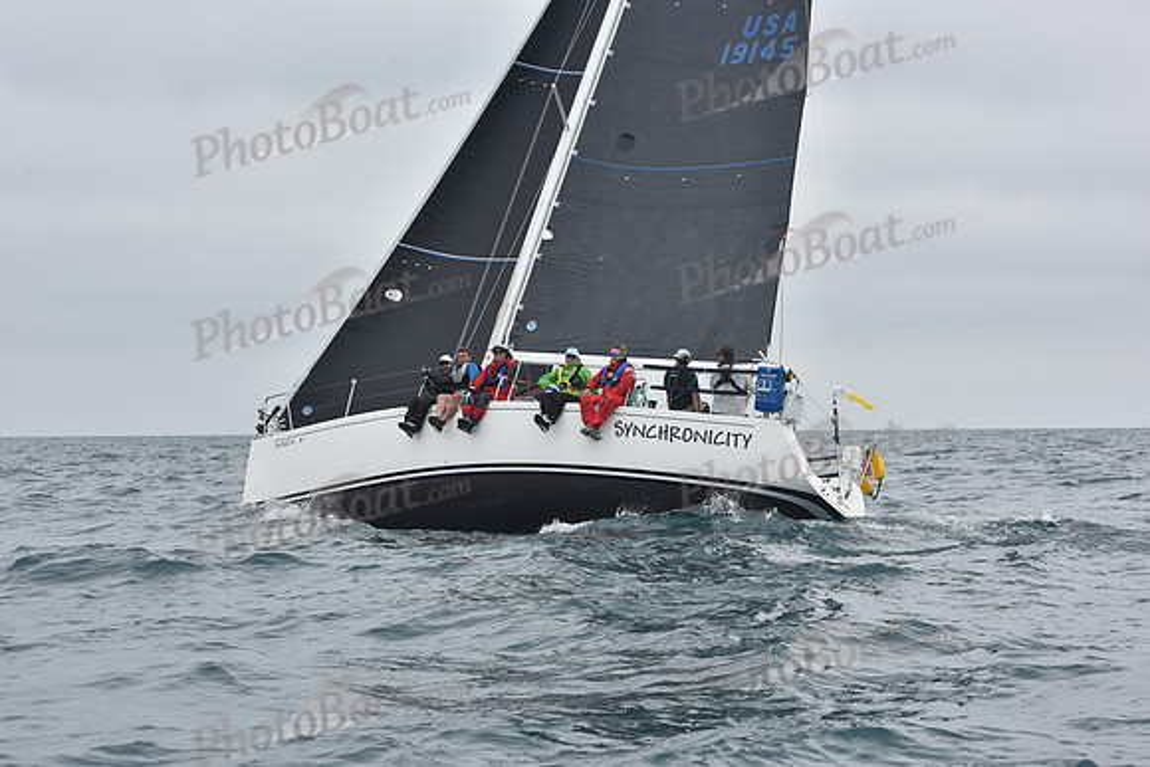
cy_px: 384
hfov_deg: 23.6
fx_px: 2748
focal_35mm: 86
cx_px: 575
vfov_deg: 15.9
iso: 250
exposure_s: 1/800
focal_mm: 86
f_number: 10
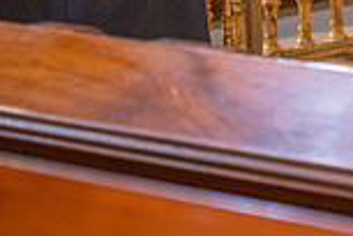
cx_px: 651
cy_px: -110
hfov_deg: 7.5
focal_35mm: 265
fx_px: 2598
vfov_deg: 5.1
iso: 2000
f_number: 2.8
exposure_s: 1/200
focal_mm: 70
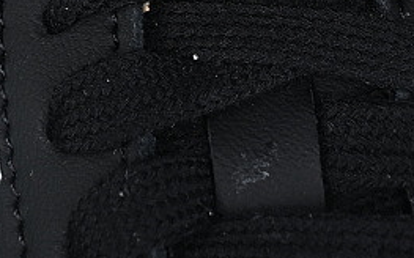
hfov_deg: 6.7
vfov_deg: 4.1
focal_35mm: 314
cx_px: 211
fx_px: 3541
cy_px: -171
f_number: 6.3
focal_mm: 50
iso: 160
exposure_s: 1/50
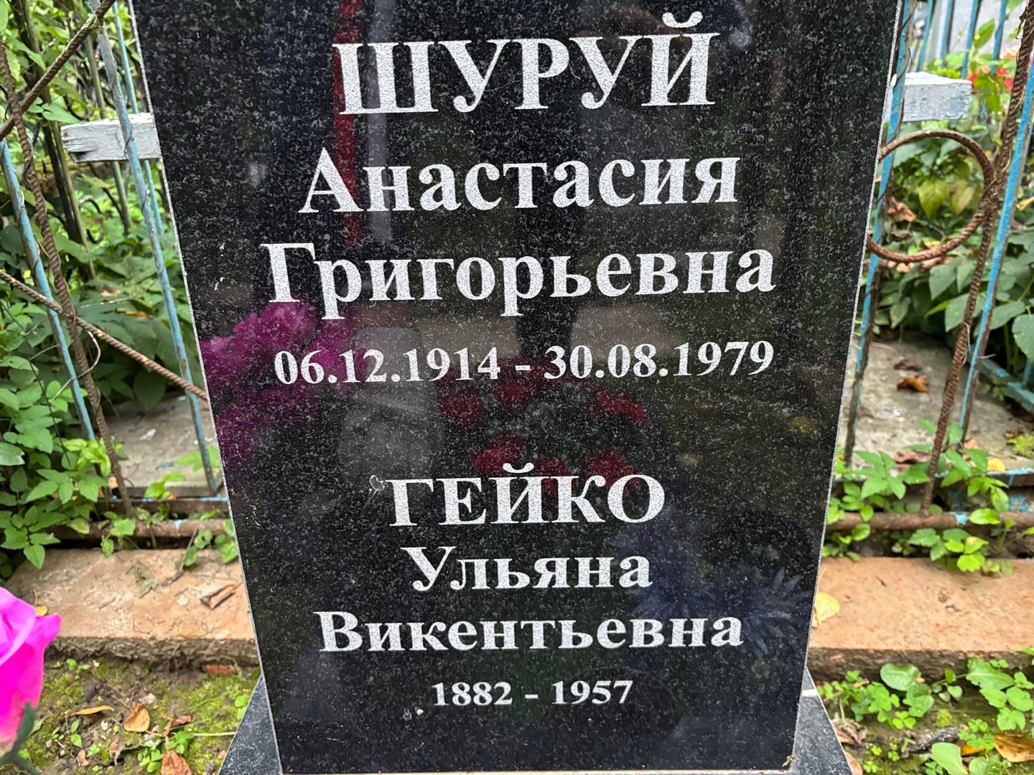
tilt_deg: -23.4
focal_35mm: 26
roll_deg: +1.8
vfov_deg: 53.1
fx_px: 777
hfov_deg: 67.3
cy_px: 388
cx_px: 517
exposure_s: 1/60
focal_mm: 5.96
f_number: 1.6
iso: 500
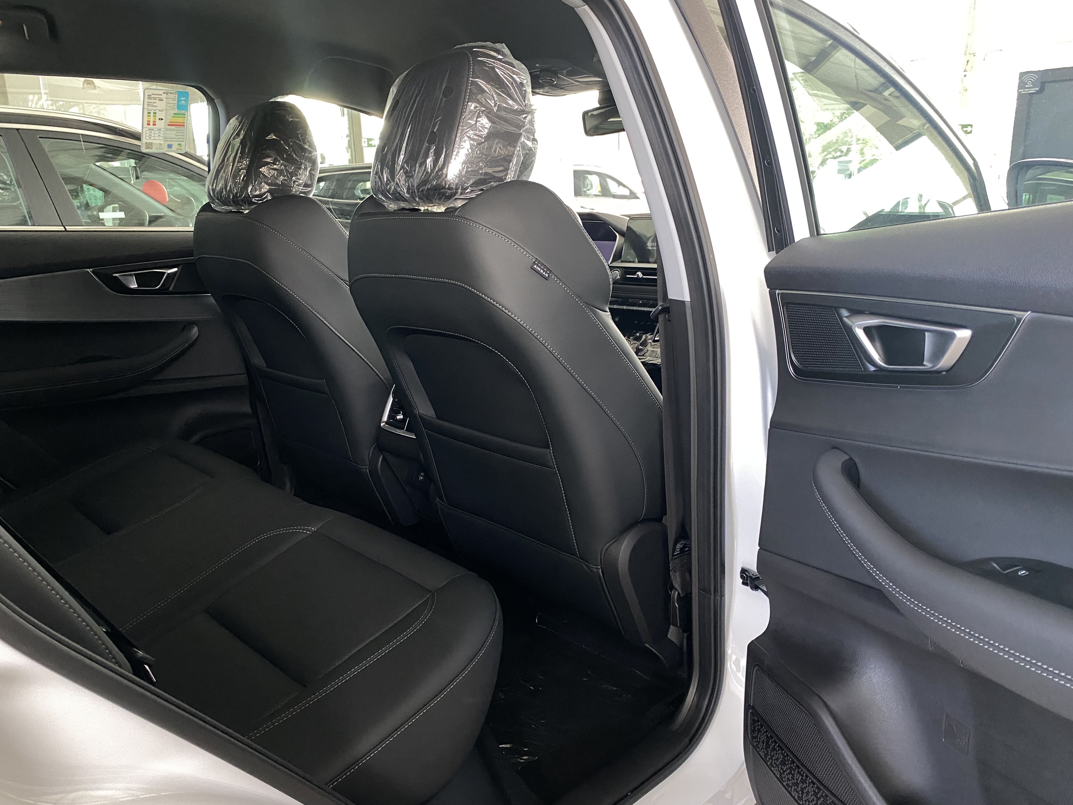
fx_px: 806
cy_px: 402
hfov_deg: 67.3
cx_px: 536
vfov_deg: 53.1
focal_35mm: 26
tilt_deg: -14.2
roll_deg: +2.2
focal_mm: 4.25
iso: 200
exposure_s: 1/60
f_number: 1.8
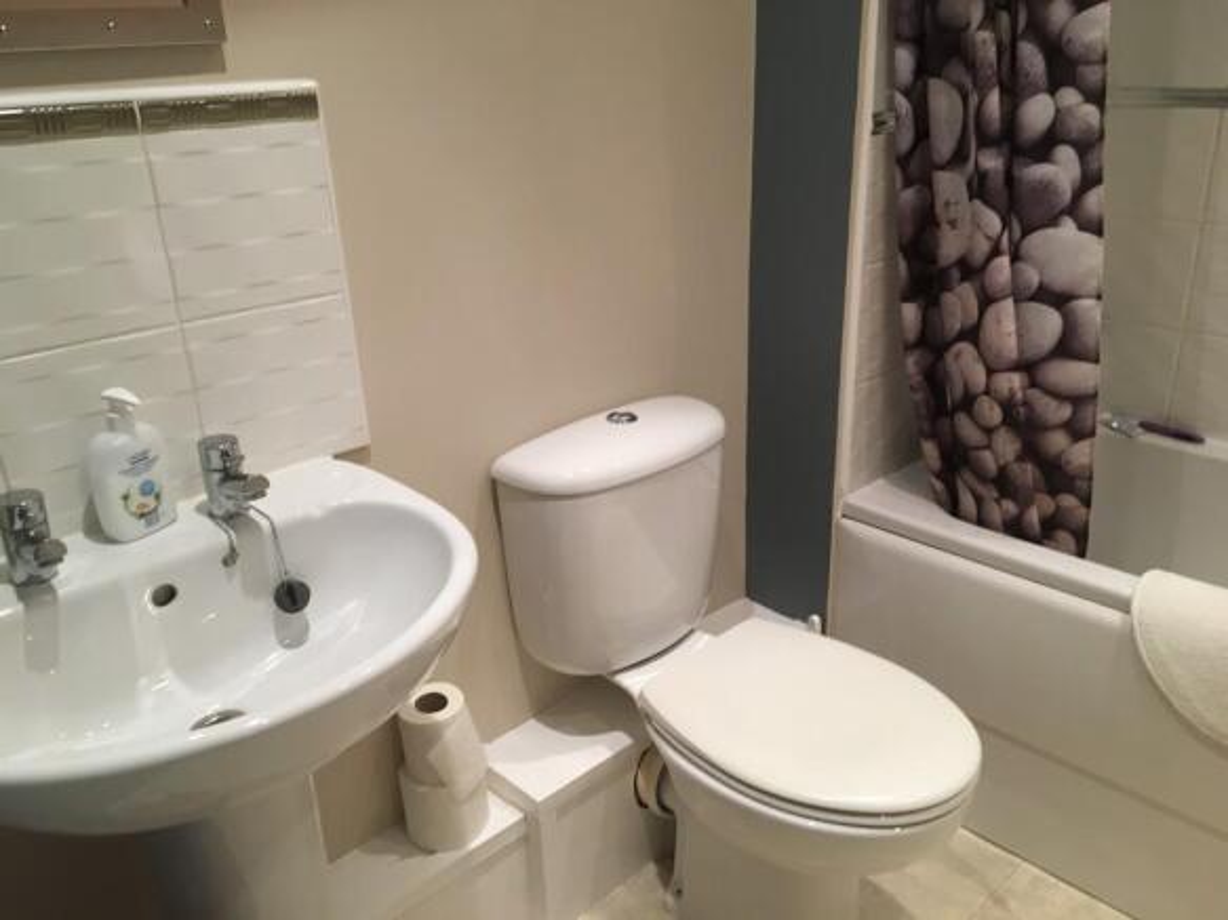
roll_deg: +2.6
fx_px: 1029
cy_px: 460
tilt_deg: -21.3
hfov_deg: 61.7
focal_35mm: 29
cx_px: 614
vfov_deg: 48.2
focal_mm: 4.15
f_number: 2.2
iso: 80
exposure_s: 1/33
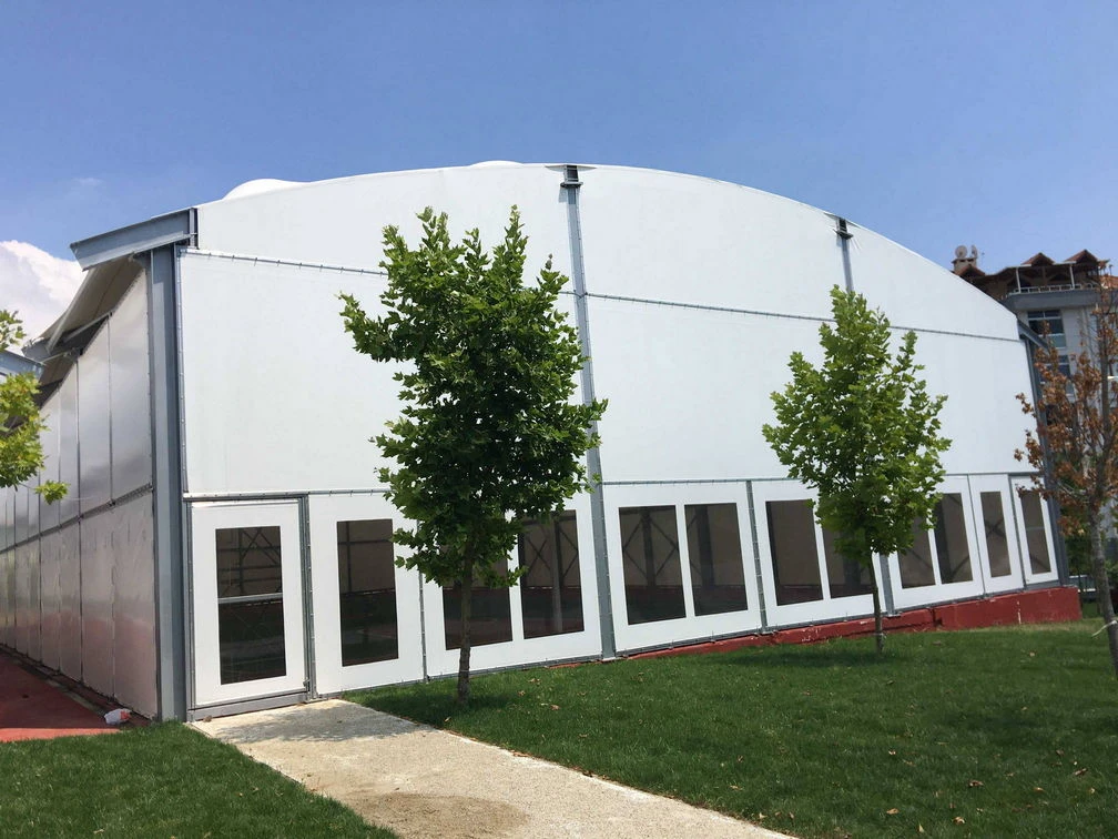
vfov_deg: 48.2
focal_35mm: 29
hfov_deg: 61.7
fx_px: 937
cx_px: 559
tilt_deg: +9.7
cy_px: 420
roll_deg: +4.1
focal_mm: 4.15
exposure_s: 1/2262
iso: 25
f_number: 2.2
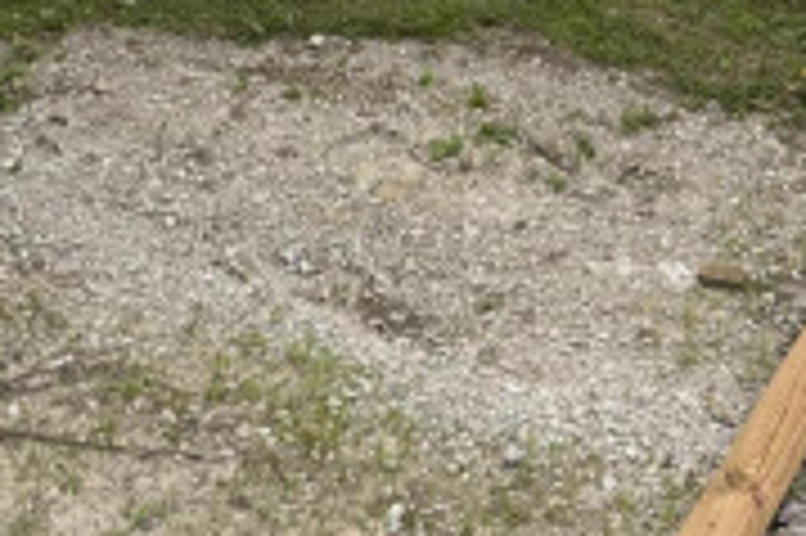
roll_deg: -0.3
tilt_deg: -1.8
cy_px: -345
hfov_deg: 21.8
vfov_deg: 13.5
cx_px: 545
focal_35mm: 93
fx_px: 2080
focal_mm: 6.76
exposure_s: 1/4673
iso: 80
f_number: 1.78
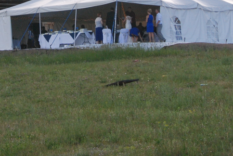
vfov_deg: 9.7
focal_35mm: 140
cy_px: -42
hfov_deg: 14.6
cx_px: 62
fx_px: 907
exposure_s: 1/320
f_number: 9
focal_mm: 28
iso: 500
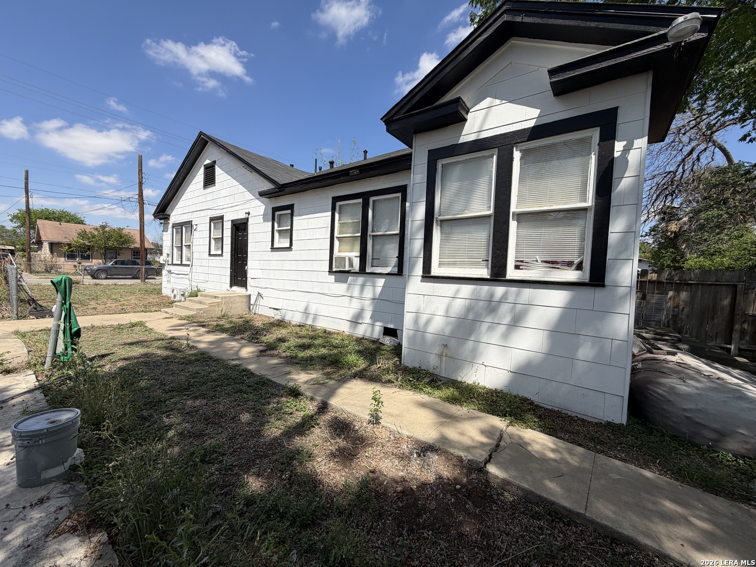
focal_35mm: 14
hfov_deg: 102.1
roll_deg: -2.1
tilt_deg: -1.7
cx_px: 378
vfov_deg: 85.7
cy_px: 284
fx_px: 306
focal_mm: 2.22
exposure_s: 1/1017
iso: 20
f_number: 2.2
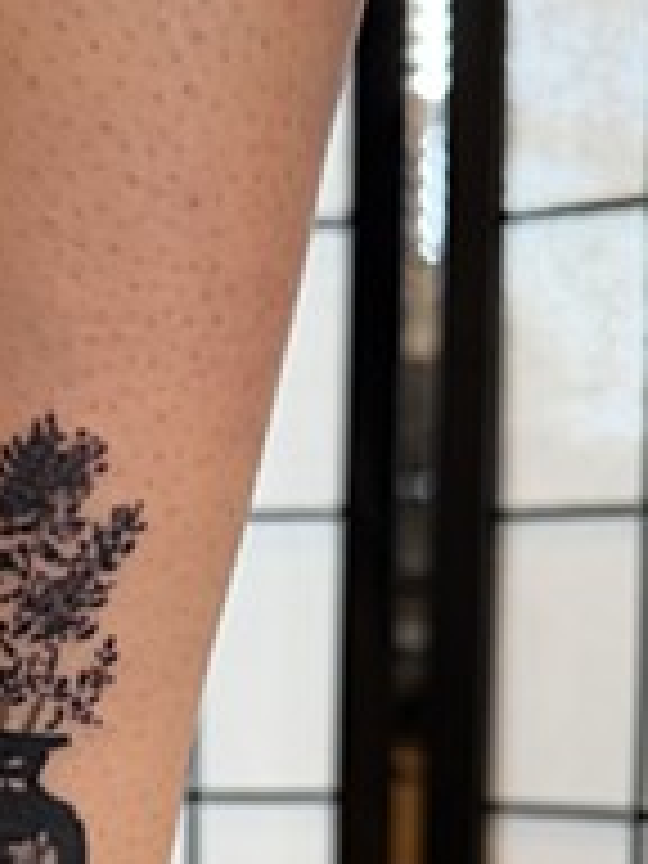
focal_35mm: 60
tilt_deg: -4.5
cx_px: -9
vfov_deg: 31.0
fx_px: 1498
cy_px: 747
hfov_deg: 23.3
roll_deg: -0.6
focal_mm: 6.8
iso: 320
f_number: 1.8
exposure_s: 1/60
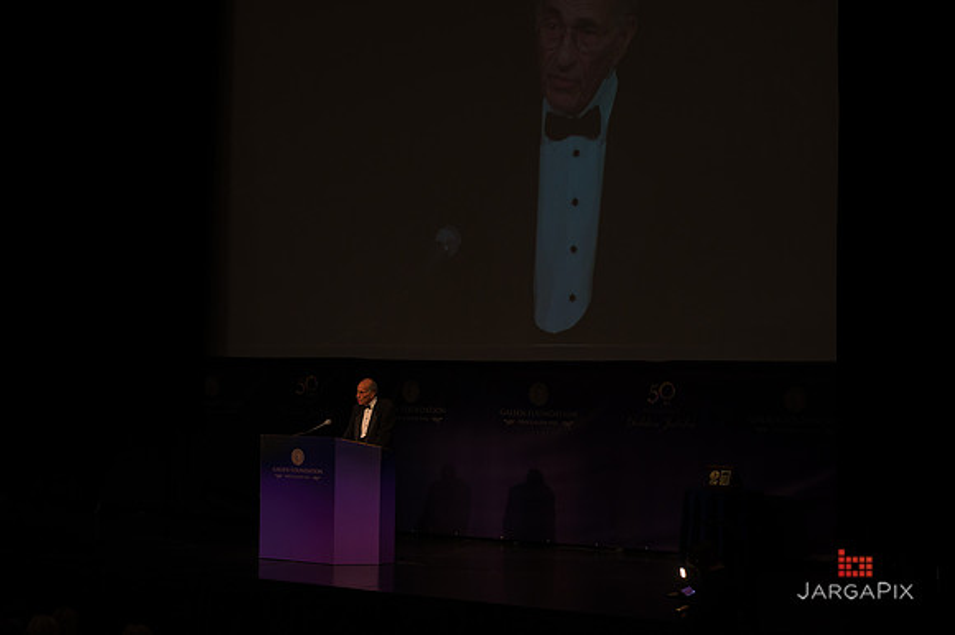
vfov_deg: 19.4
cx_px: 478
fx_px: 1856
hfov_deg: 28.9
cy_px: 318
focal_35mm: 70
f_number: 4
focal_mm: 70
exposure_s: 1/200
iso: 1600
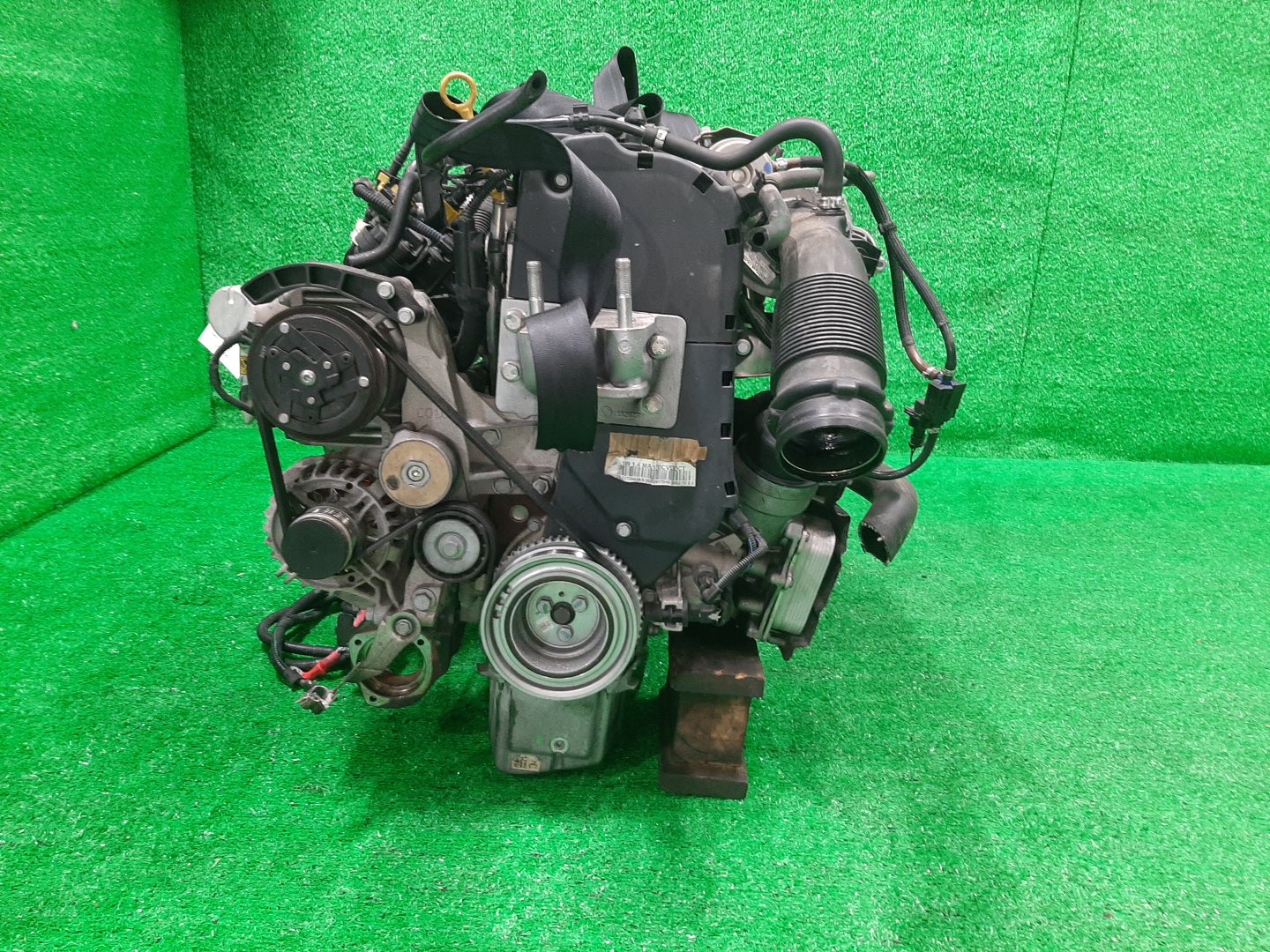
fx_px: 954
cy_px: 476
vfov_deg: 53.1
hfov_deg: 67.3
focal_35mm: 26
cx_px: 635
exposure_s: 1/33
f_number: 1.7
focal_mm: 3.93
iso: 166
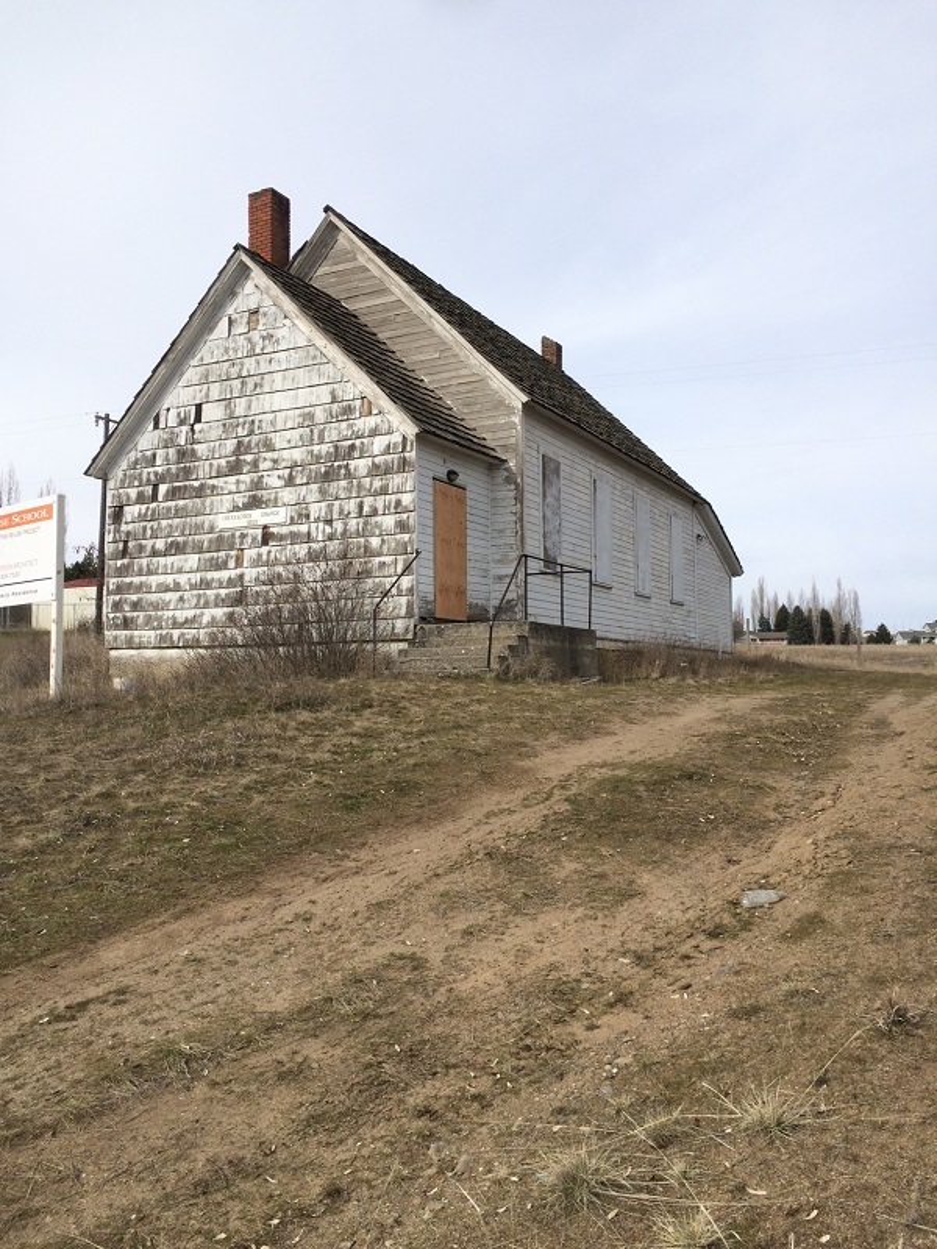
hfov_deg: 48.2
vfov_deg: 61.7
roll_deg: +1.3
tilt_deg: +2.1
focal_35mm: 29
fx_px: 1047
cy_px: 624
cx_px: 468
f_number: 2.2
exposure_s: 1/1953
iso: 32
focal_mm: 4.15
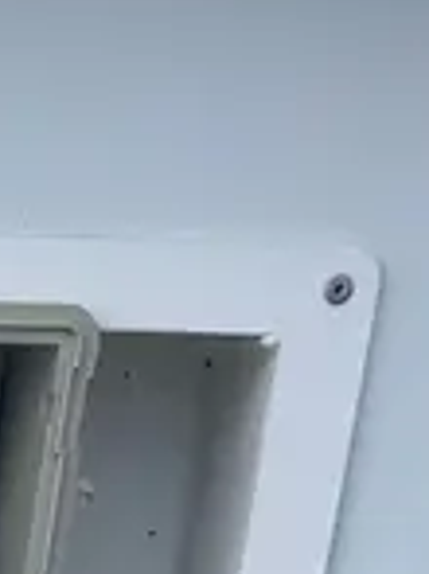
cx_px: -628
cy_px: 1251
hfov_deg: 9.9
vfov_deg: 12.7
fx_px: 2151
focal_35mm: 130
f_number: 1.6
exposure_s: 1/1689
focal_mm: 4.2
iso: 32
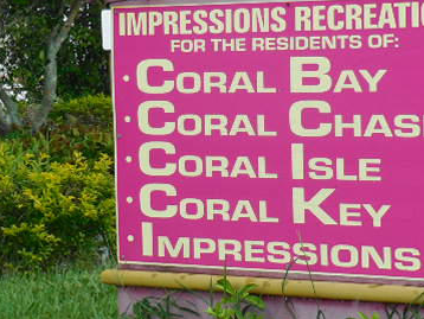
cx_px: 240
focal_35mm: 168
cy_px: 132
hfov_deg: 11.8
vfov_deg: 8.8
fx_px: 2059
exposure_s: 1/250
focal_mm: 16.8
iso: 400
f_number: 4.7
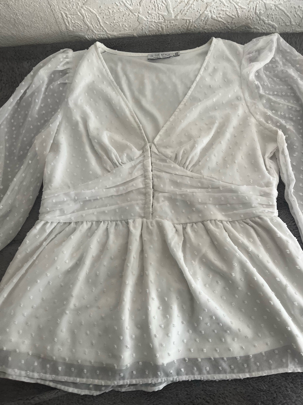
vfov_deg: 67.3
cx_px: 152
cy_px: 202
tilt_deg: -74.7
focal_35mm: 26
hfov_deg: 53.1
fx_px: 303
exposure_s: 1/122
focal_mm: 5.1
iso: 100
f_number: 1.6
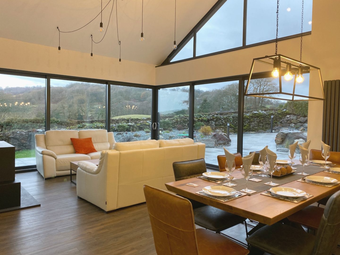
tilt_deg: -2.3
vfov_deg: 53.1
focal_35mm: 26
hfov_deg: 67.3
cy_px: 128
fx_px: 255
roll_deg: -2.3
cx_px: 170
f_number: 1.8
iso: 160
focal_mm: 4.25
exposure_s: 1/50
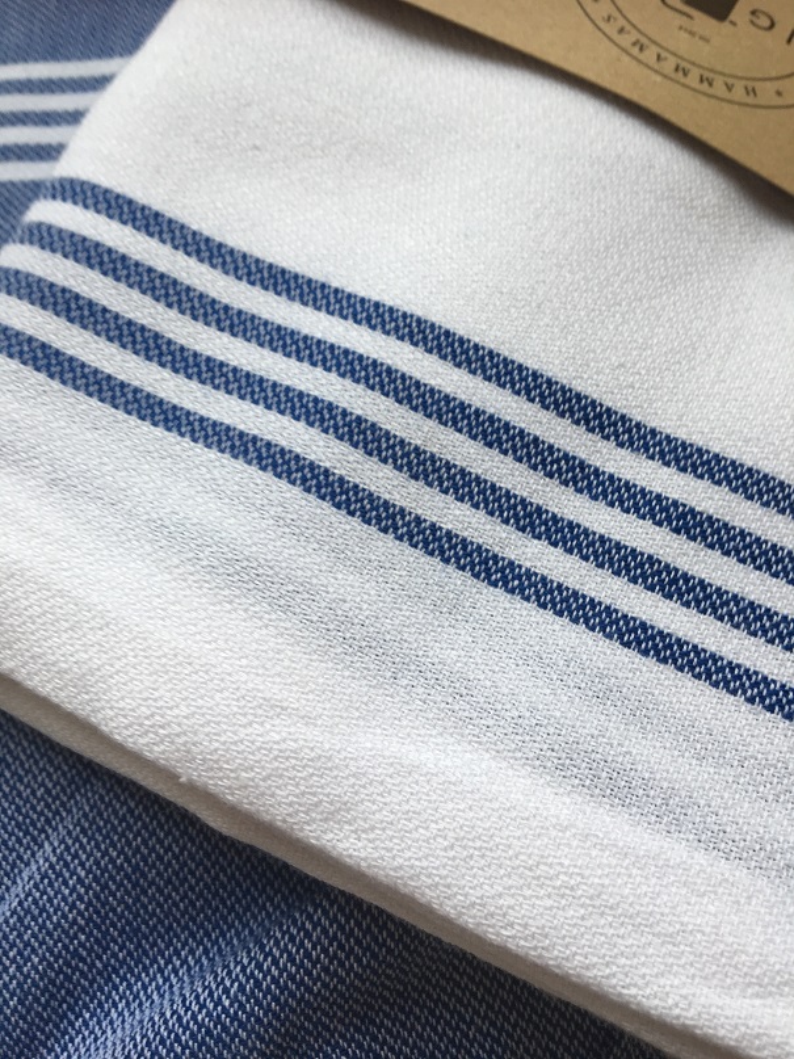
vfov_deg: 61.7
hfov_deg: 48.2
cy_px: 530
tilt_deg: -67.6
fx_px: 887
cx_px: 397
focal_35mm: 29
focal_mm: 4.15
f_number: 2.2
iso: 25
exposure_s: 1/50
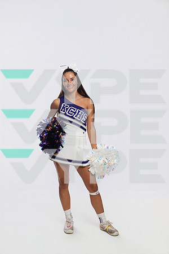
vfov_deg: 40.3
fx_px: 345
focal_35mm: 49
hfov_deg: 27.5
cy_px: 127
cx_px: 84
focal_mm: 49
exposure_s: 1/250
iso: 640
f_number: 5.6
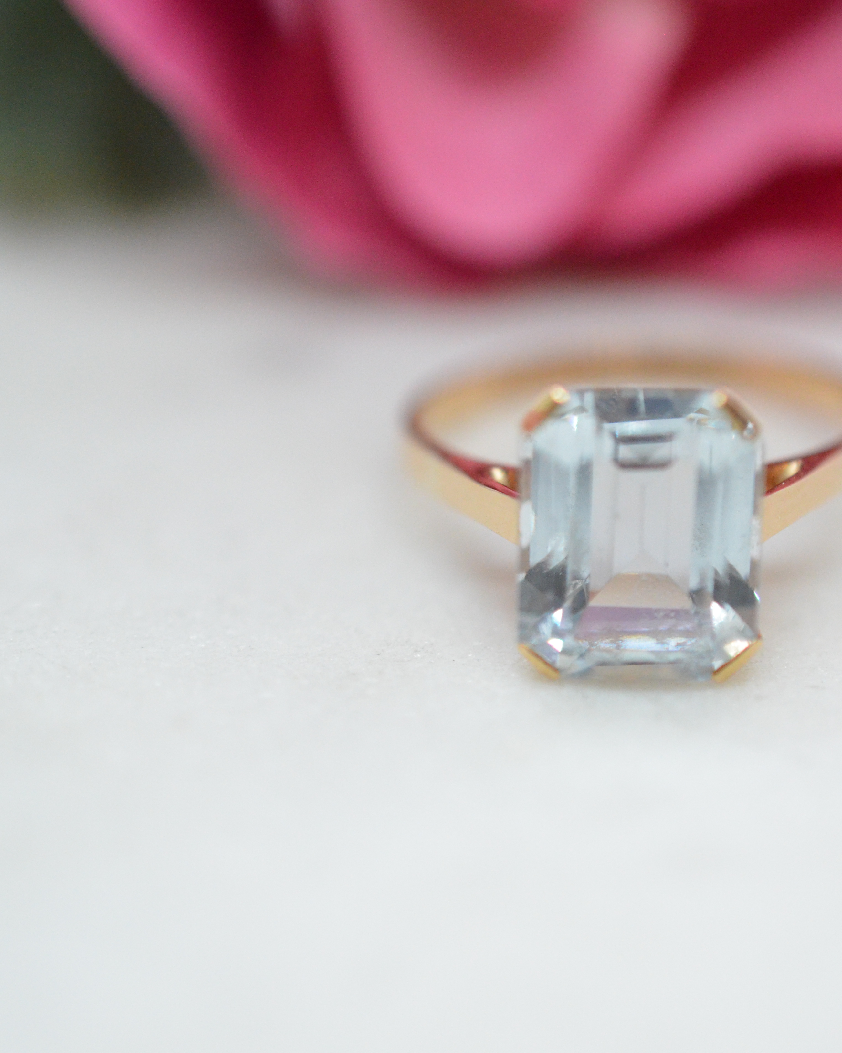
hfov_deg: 18.0
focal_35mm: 85
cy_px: 526
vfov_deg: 22.5
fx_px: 2648
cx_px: 601
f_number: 4
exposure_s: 1/2000
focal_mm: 40
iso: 3200
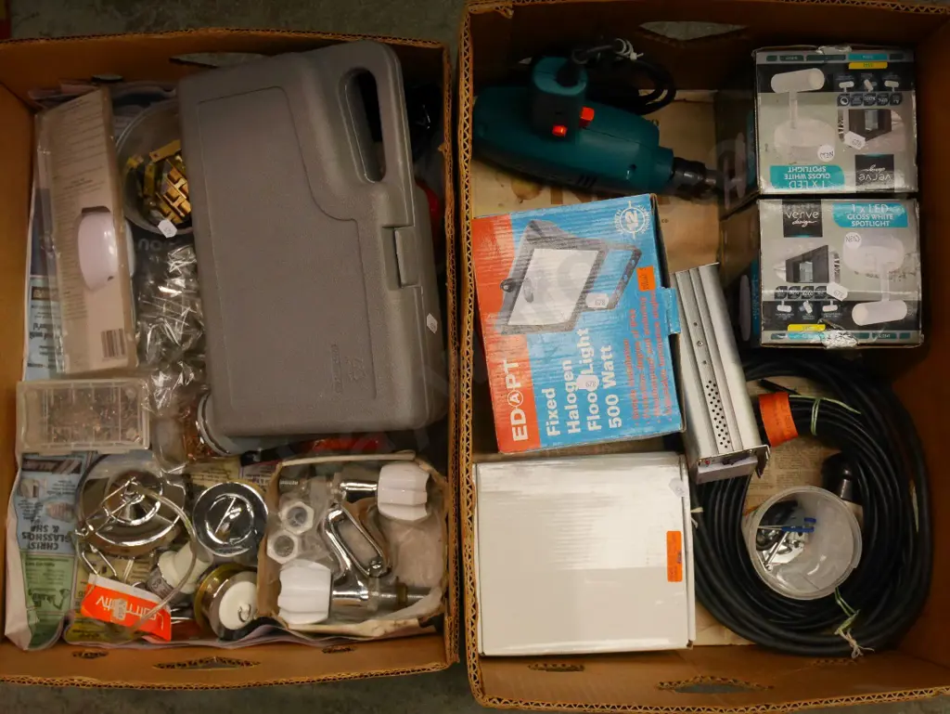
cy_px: 357
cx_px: 475
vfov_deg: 32.9
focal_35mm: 44
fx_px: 1208
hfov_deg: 42.9
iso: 3200
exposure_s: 1/320
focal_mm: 22
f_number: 4.9
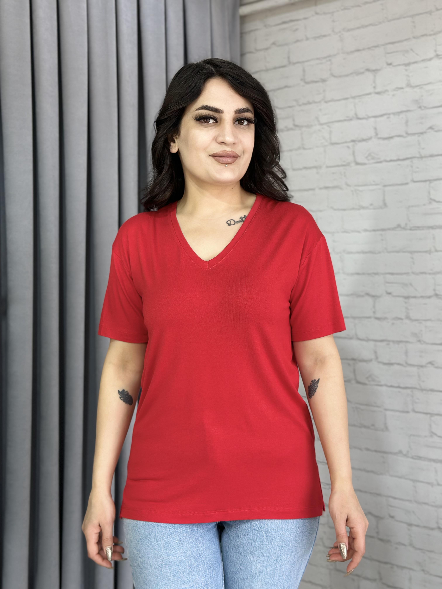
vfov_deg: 39.7
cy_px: 294
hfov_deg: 30.3
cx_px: 221
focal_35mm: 48
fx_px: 817
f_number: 1.78
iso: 64
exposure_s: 1/100
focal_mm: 6.86
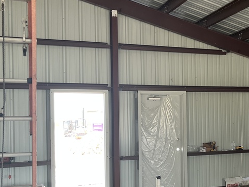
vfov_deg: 26.5
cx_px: 192
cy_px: 118
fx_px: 396
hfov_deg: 34.1
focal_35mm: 55
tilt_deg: +0.1
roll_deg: +0.7
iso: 80
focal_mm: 5.1
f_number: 1.6
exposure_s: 1/121
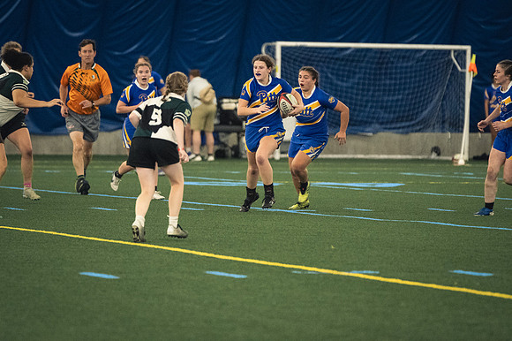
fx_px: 4264
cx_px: 256
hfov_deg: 6.9
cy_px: 170
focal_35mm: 300
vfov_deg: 4.6
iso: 9000
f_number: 2.8
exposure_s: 1/500
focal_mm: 200
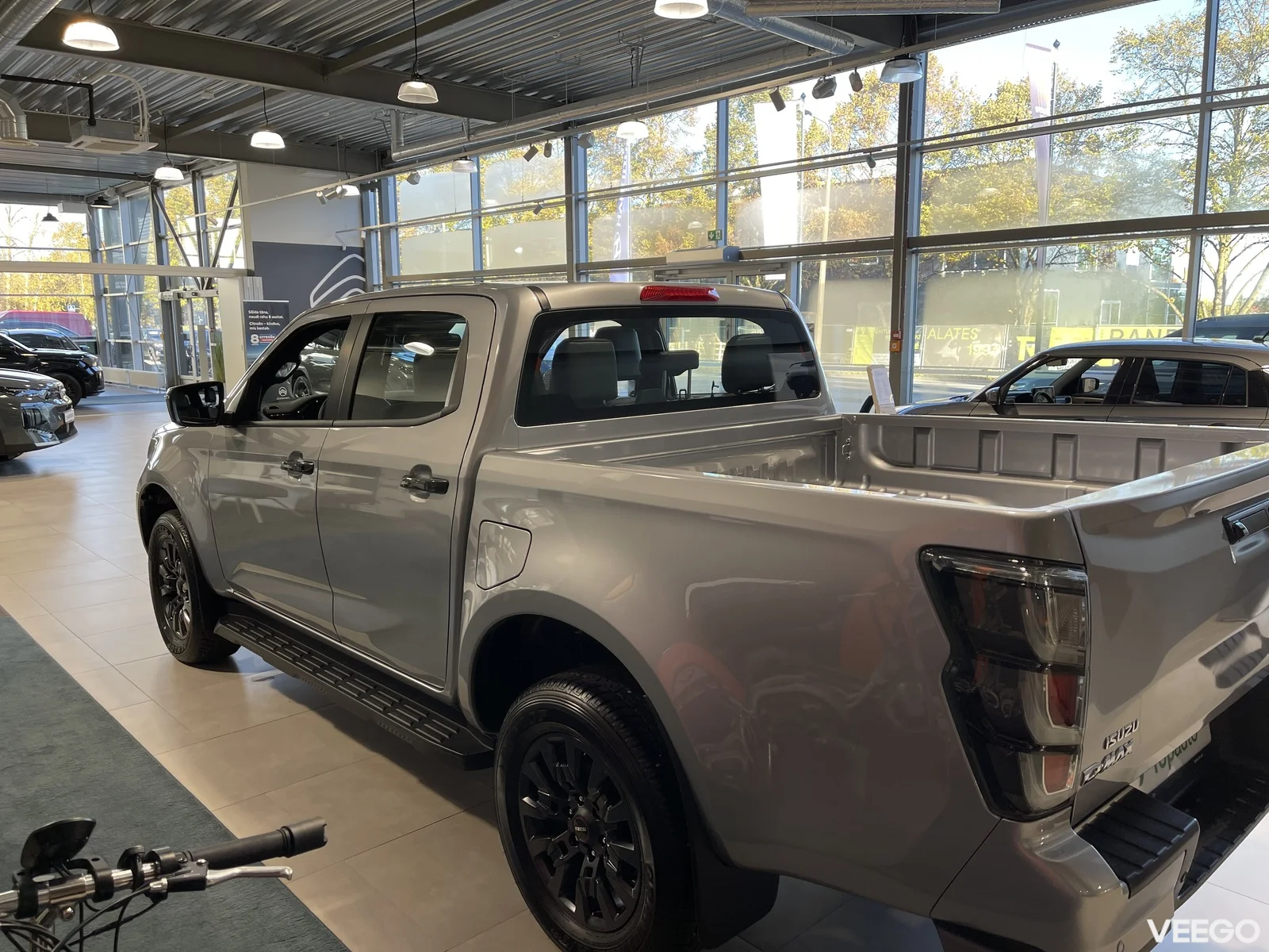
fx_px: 916
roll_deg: +0.2
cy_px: 476
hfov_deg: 69.4
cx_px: 634
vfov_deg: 54.9
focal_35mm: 25
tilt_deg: -9.6
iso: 40
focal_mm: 5.1
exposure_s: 1/121
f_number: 1.6
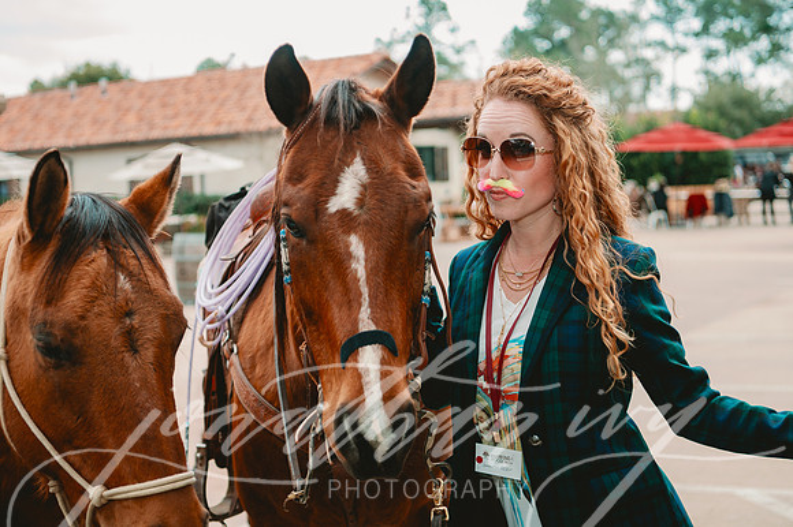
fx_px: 1221
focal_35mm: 55
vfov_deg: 24.4
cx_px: 396
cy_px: 223
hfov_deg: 36.0
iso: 50
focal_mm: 48
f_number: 3.2
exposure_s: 1/200
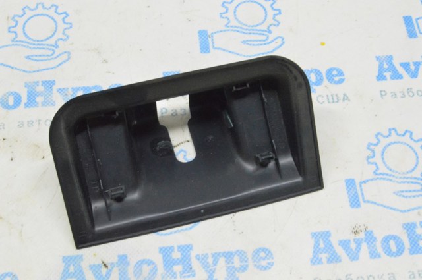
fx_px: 667
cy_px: 140
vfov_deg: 23.7
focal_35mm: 57
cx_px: 211
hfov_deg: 35.1
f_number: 20
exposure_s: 1/15
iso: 6400
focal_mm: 38
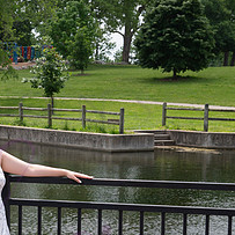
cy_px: 156
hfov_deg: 15.1
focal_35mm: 111
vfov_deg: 15.7
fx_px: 853
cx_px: -60
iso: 400
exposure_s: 1/400
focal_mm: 43
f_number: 9
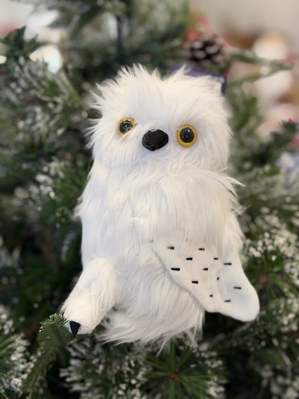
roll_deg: -0.9
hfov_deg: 30.3
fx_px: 553
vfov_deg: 39.7
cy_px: 200
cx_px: 150
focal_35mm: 48
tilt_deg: -19.0
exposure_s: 1/60
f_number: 1.78
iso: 50
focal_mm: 6.76
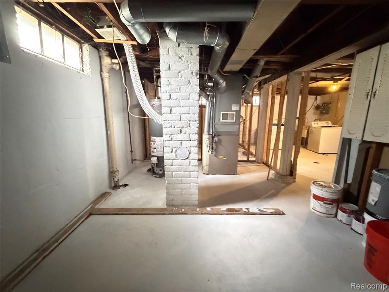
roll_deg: -0.3
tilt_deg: -10.0
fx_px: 157
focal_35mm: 14
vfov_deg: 85.7
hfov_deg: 102.1
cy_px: 146
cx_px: 194
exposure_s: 1/24
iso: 2500
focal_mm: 2.22
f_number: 2.2
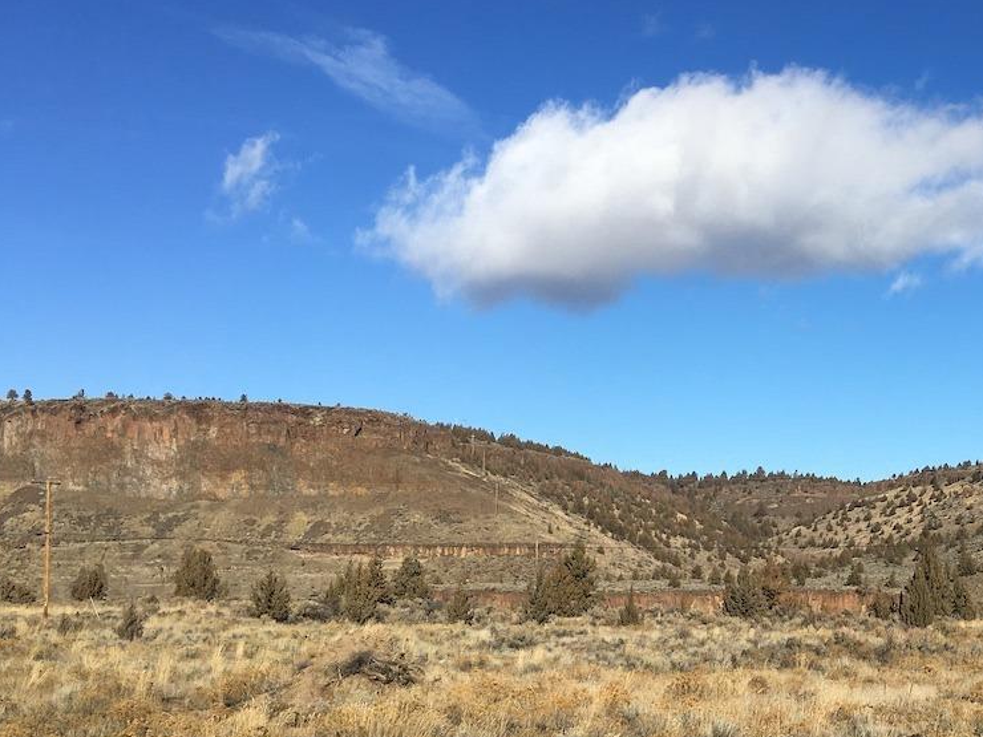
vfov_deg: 30.6
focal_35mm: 47
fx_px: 1335
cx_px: 790
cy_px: 505
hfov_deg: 38.8
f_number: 2.2
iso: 25
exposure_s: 1/2331
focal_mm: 4.15
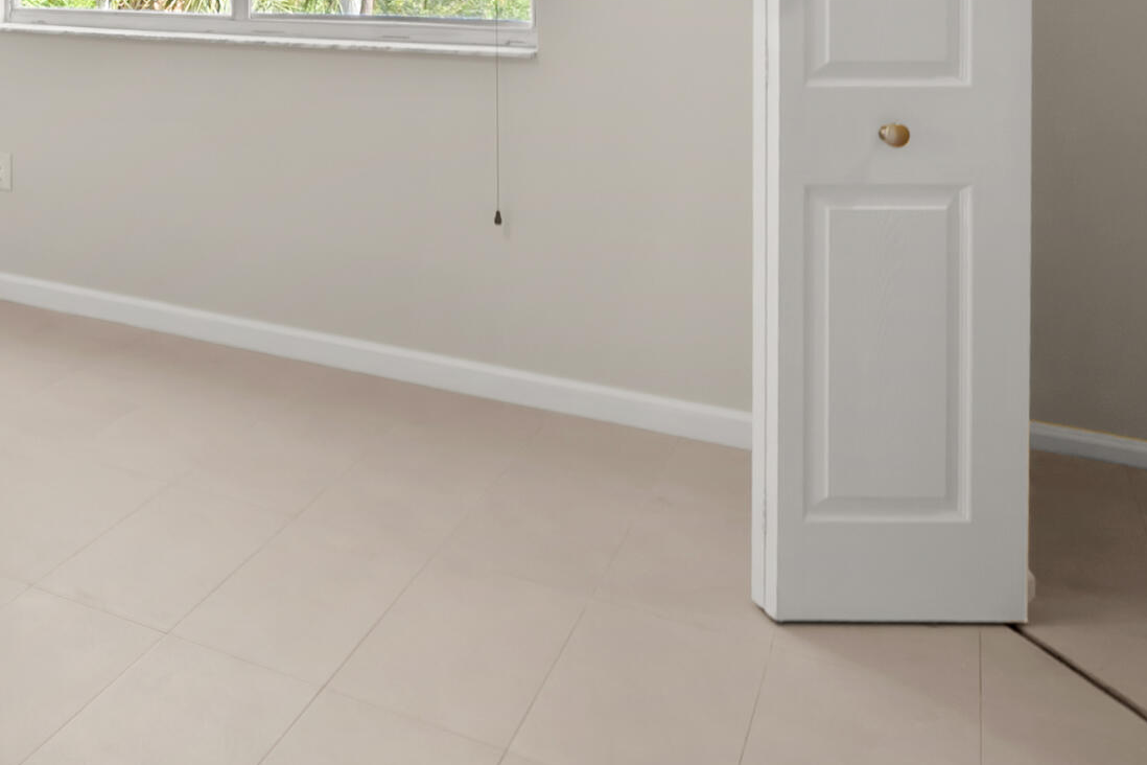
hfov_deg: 39.7
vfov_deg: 28.1
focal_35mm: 41
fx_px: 1306
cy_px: -175
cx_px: -79
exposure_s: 1/2.5
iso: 100
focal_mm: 10
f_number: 8
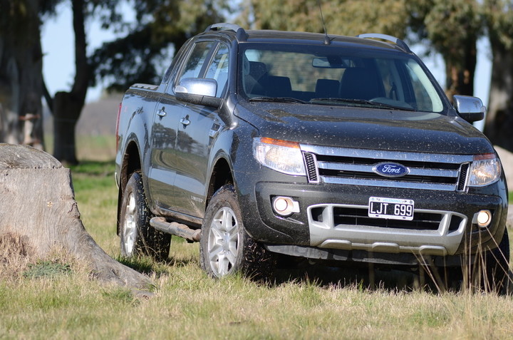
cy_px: 170
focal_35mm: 270
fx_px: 3840
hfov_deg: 7.6
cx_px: 256
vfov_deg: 5.1
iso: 100
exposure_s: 1/800
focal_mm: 180
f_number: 3.5
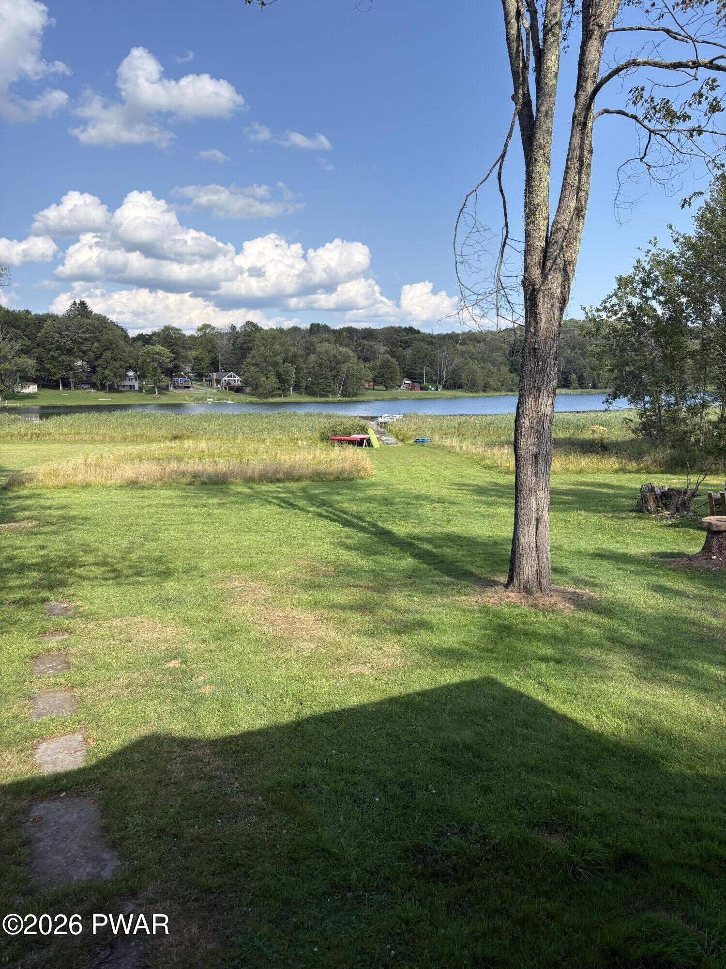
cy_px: 484
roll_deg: +0.1
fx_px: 727
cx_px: 363
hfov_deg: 53.1
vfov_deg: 67.3
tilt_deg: -7.8
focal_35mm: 26
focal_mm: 5.96
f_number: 1.6
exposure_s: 1/2538
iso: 50
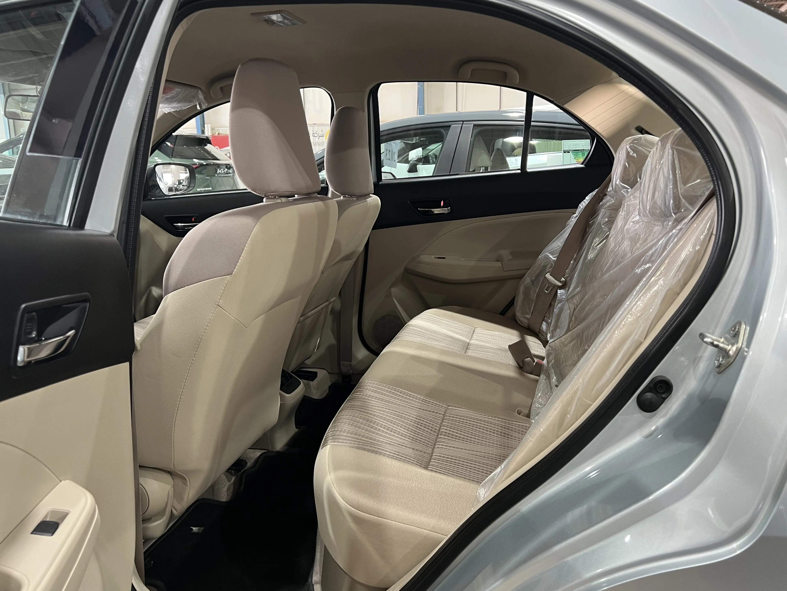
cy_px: 293
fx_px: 614
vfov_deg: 51.4
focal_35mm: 27
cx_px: 392
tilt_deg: -12.1
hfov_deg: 65.3
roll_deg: +0.7
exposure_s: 1/60
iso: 160
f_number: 1.5
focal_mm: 5.7
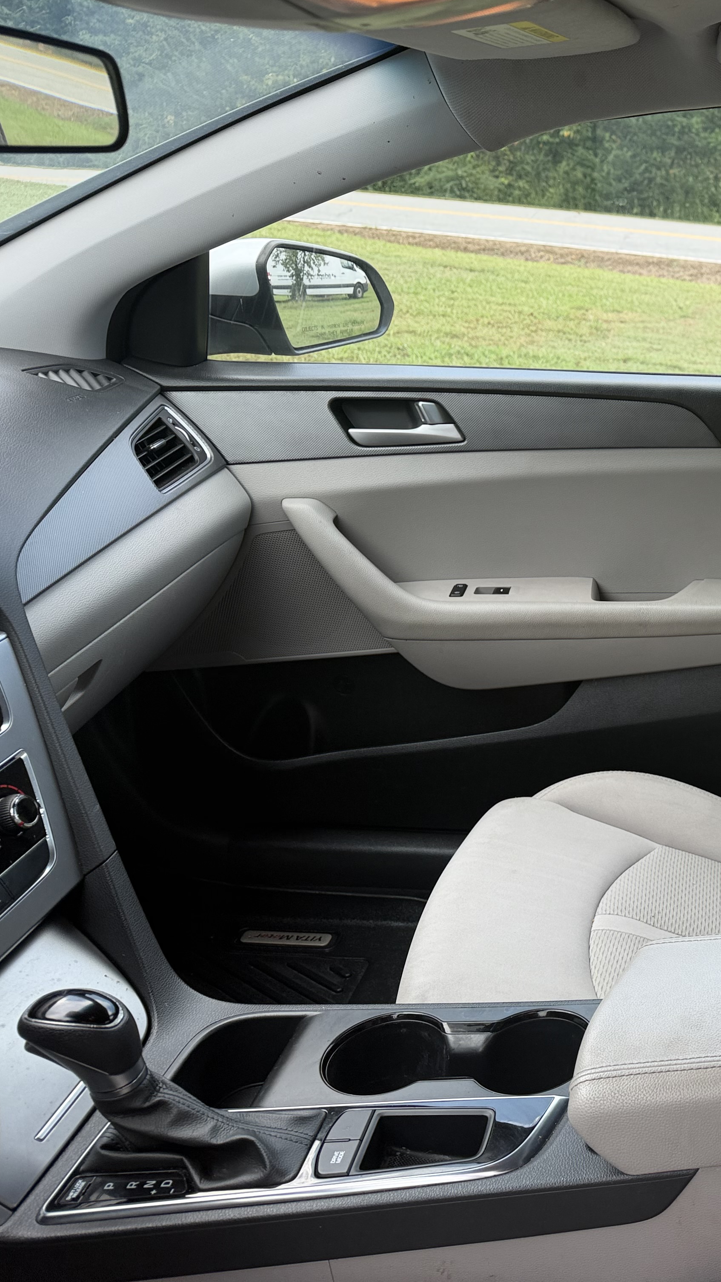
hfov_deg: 29.4
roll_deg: -4.6
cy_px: 640
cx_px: 844
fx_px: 1190
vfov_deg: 56.6
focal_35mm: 35
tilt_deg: -17.1
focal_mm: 6.76
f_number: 1.78
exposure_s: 1/164
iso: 64
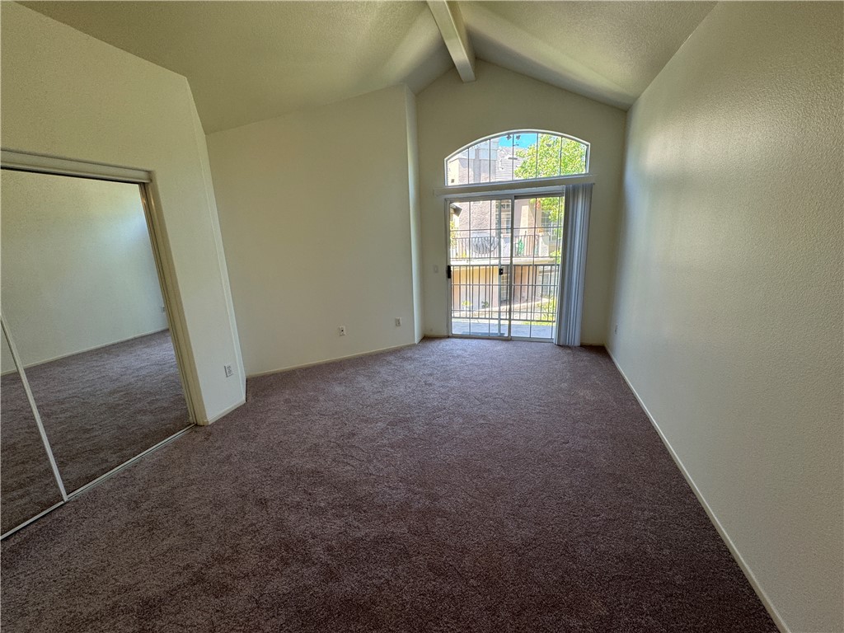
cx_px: 422
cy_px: 316
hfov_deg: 102.1
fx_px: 341
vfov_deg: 85.7
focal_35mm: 14
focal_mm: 2.22
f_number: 2.2
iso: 100
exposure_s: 1/120
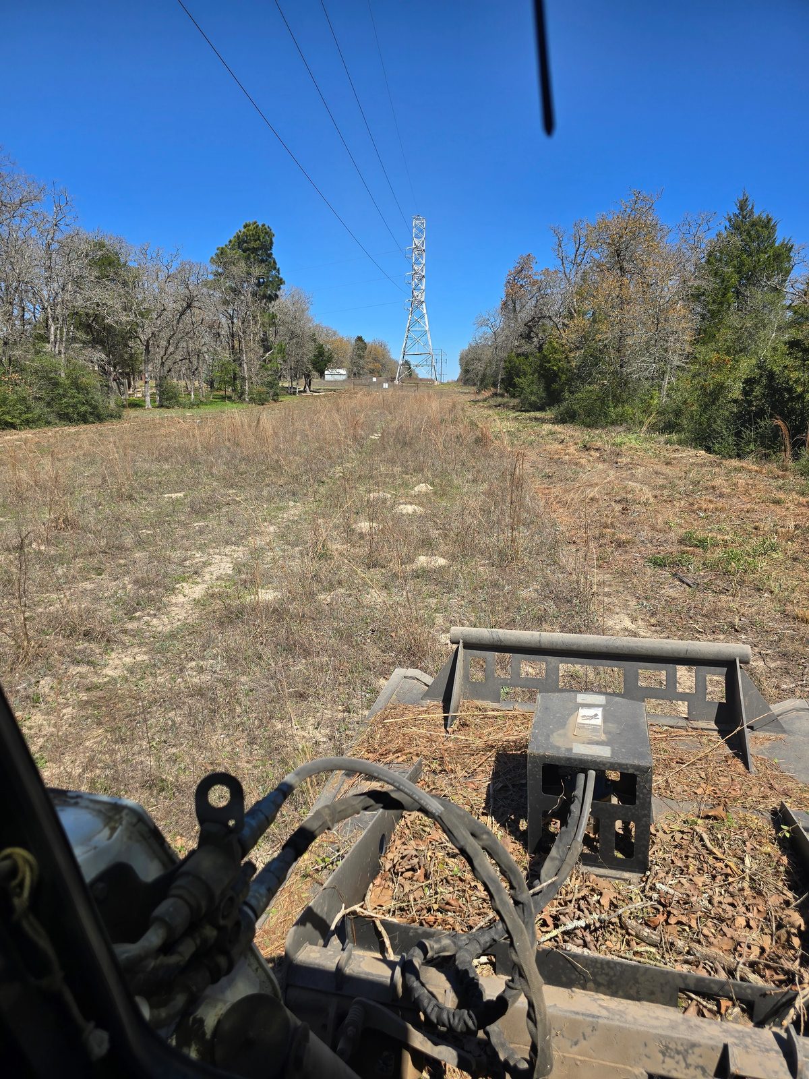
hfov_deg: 58.9
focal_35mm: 23
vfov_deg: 73.9
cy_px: 540
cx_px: 404
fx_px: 717
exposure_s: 1/852
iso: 12
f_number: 1.7
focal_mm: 6.3
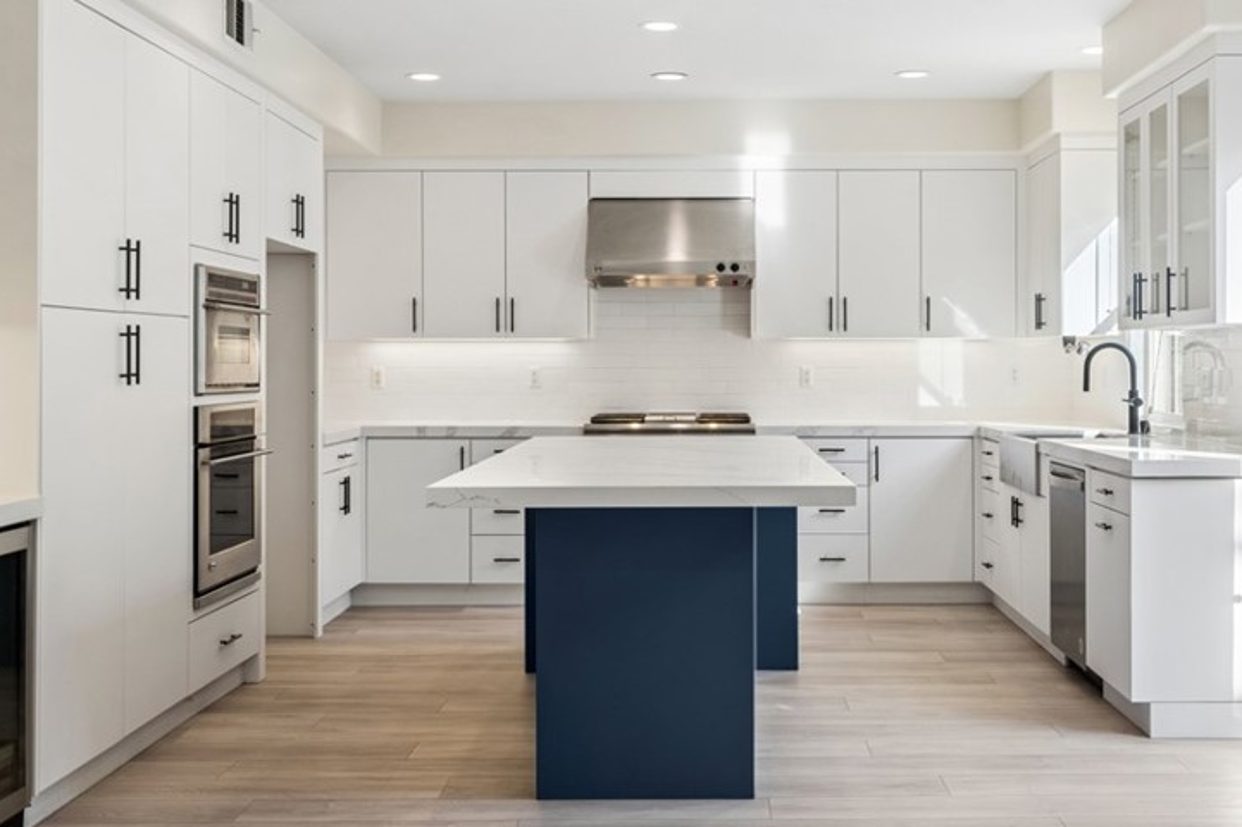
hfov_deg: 44.4
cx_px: 710
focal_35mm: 44
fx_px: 1517
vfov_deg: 30.5
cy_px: 380
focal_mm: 31
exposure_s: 1/30
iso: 200
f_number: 9
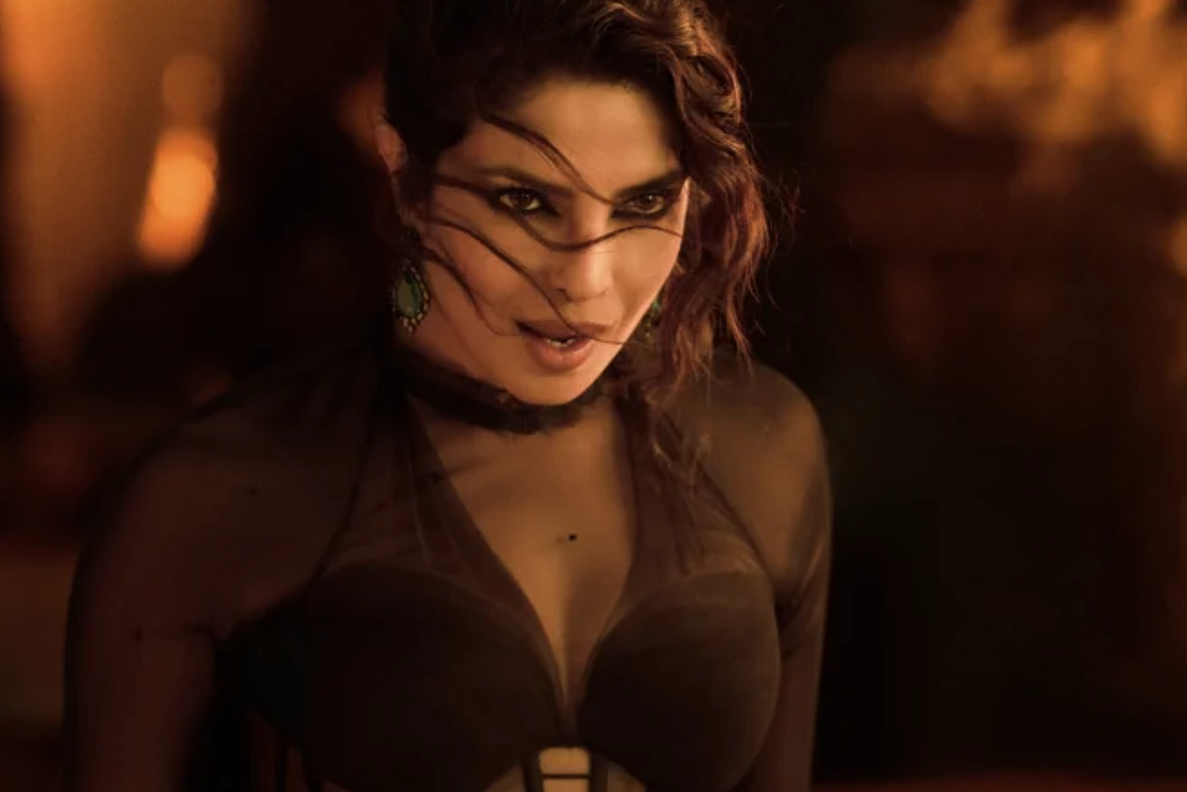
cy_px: 384
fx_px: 5111
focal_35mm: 155
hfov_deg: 13.2
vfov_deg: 8.9
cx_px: 377
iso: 1000
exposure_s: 1/250
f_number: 2.2
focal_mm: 85
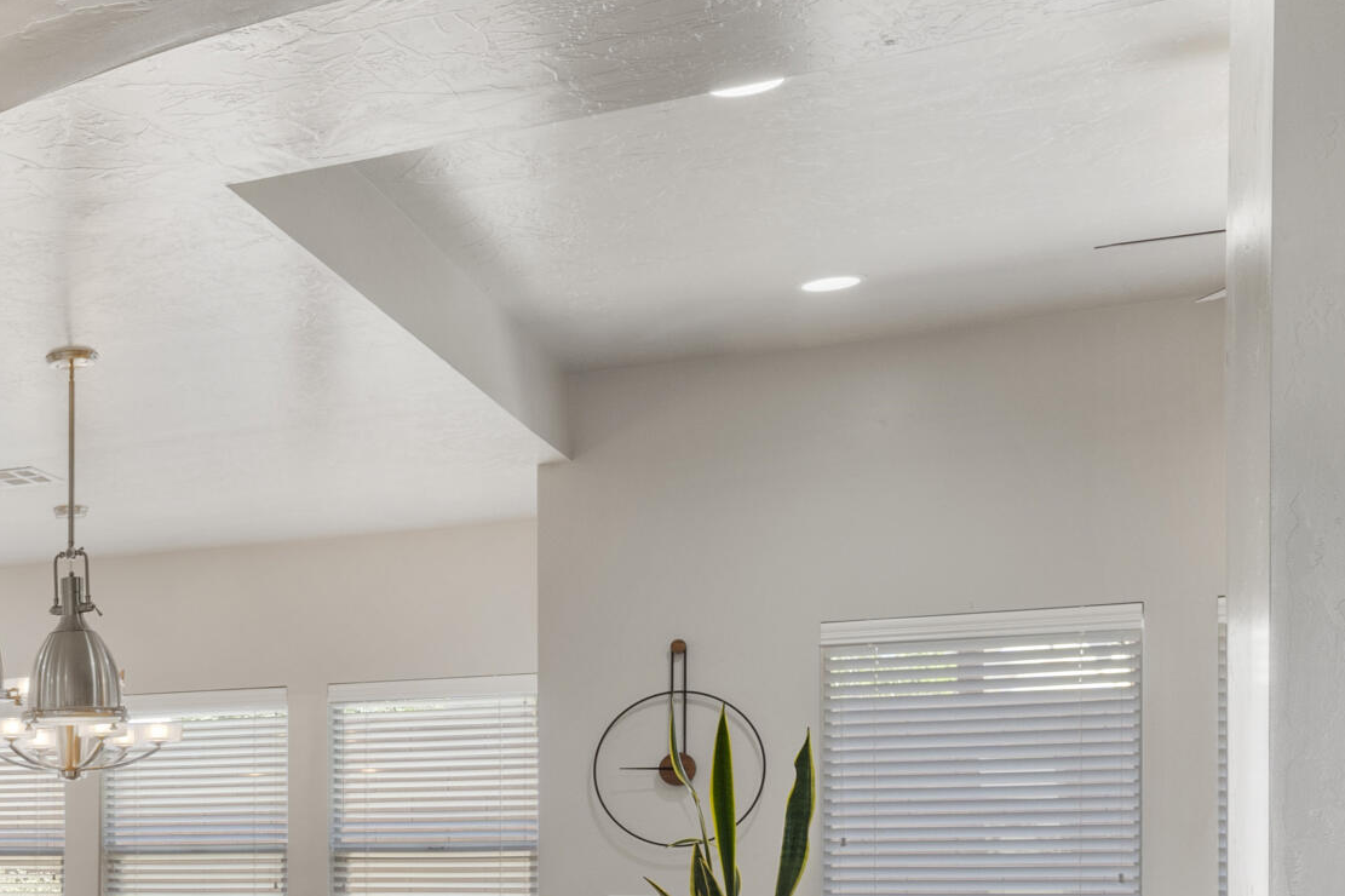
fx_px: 2017
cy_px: 894
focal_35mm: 54
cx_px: -404
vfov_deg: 24.0
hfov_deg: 29.6
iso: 250
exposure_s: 1/5
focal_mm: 20
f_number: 9
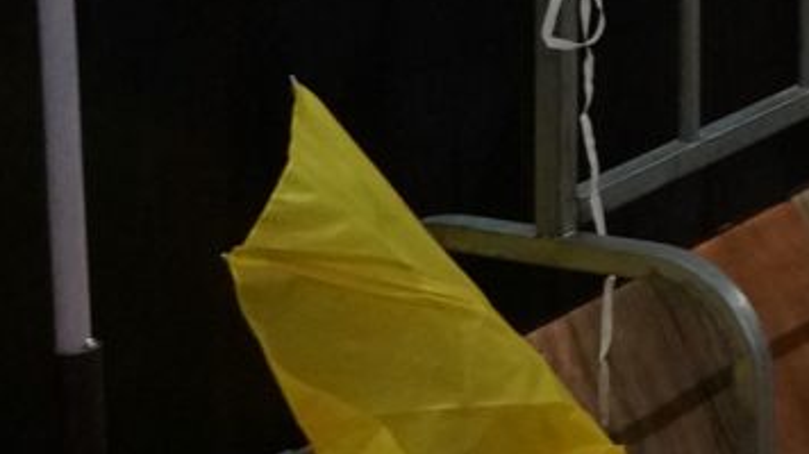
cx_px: 1673
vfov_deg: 7.2
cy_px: -651
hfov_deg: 11.9
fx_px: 3410
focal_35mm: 159
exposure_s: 1/60
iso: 2500
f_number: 4
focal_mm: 20
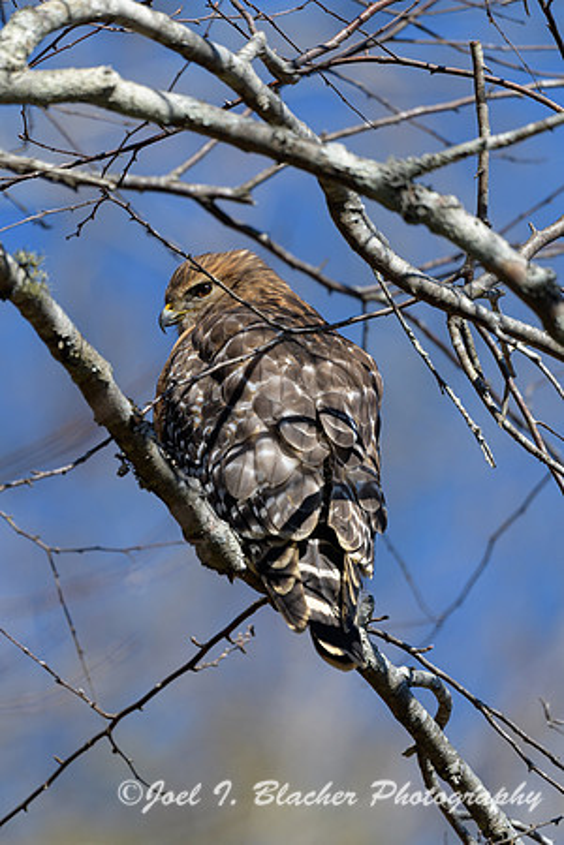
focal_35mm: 500
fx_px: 11749
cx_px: 282
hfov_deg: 2.7
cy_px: 422
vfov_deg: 4.1
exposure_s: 1/1000
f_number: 5.6
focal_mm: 500
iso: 180
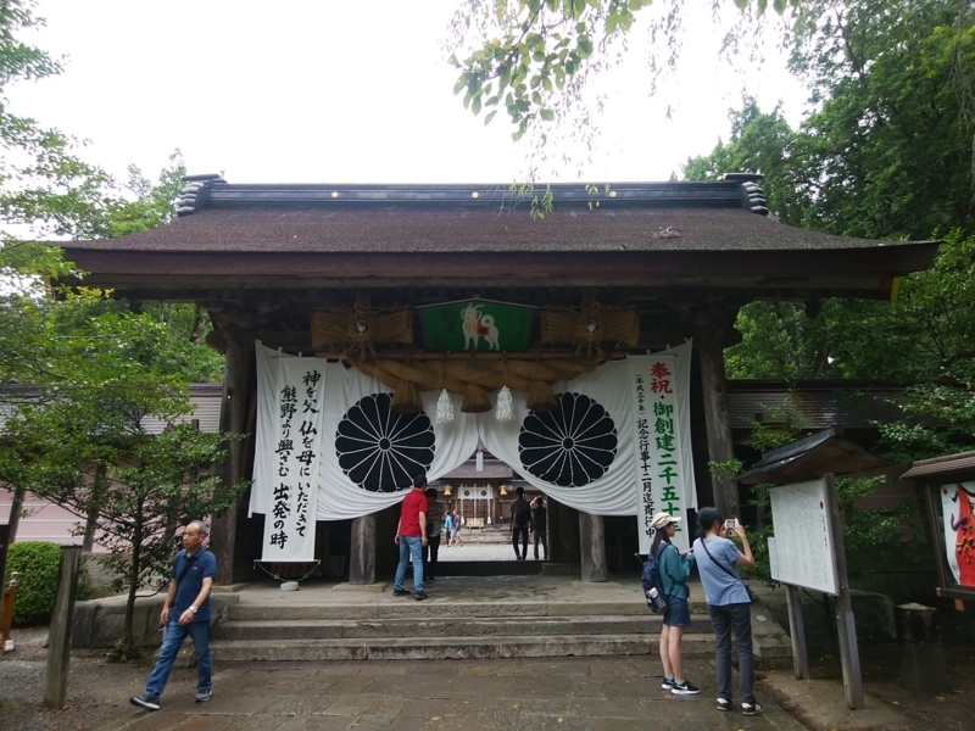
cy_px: 366
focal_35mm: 22
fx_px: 620
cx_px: 488
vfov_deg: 61.1
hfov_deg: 76.4
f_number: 2
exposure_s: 1/60
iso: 40
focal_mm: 3
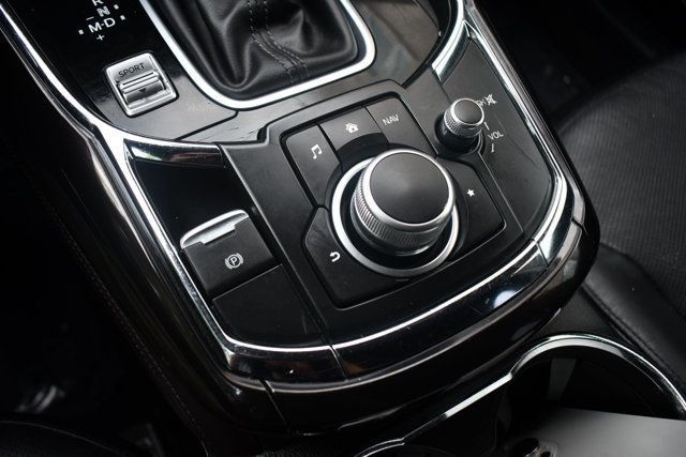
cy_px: 228
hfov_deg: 57.2
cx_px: 343
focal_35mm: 33
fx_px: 629
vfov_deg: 40.0
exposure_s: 1/160
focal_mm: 22
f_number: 3.8
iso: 800
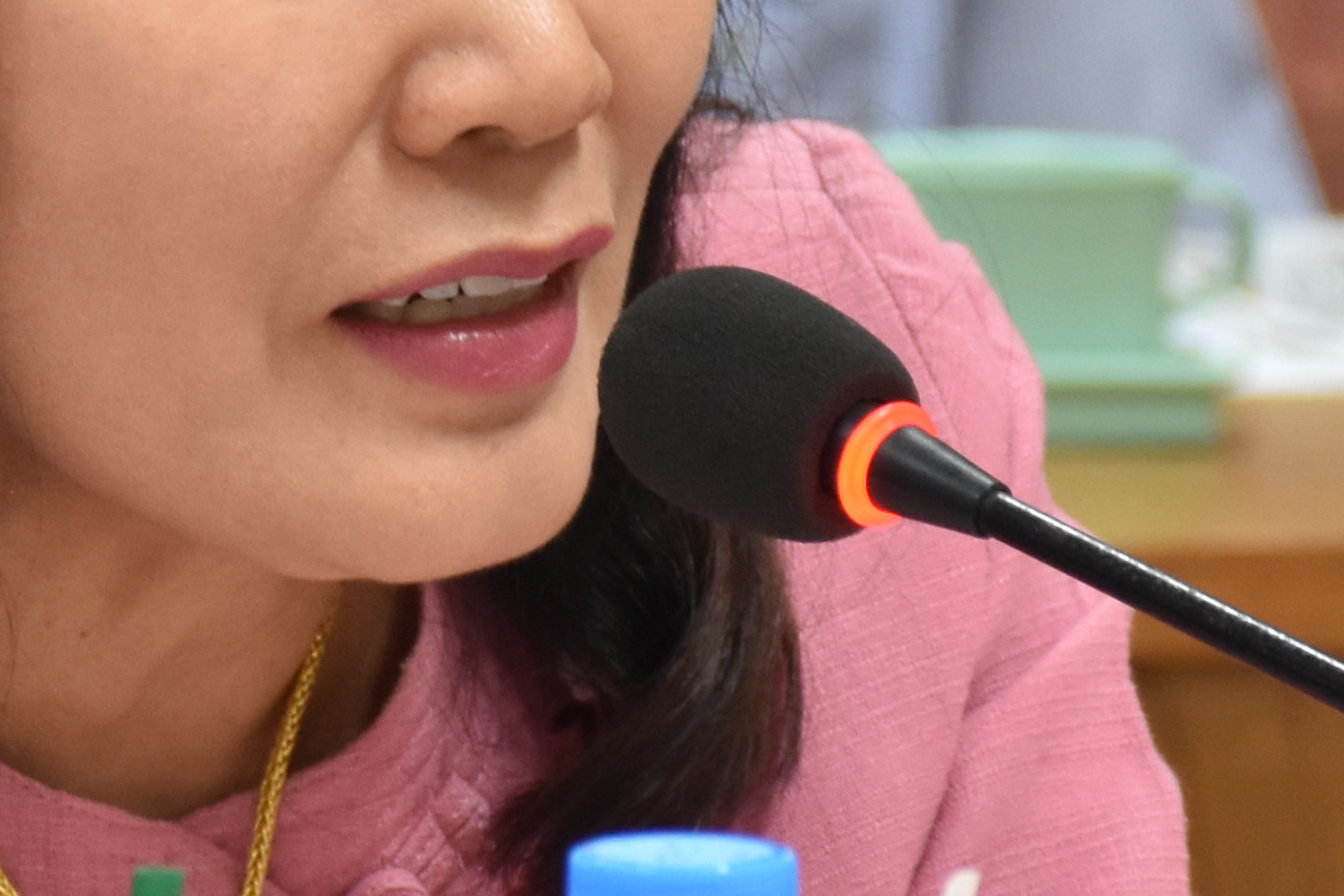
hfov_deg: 3.4
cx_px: 198
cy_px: 453
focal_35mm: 605
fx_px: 22585
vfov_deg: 2.3
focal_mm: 100
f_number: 5.6
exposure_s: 1/30
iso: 800
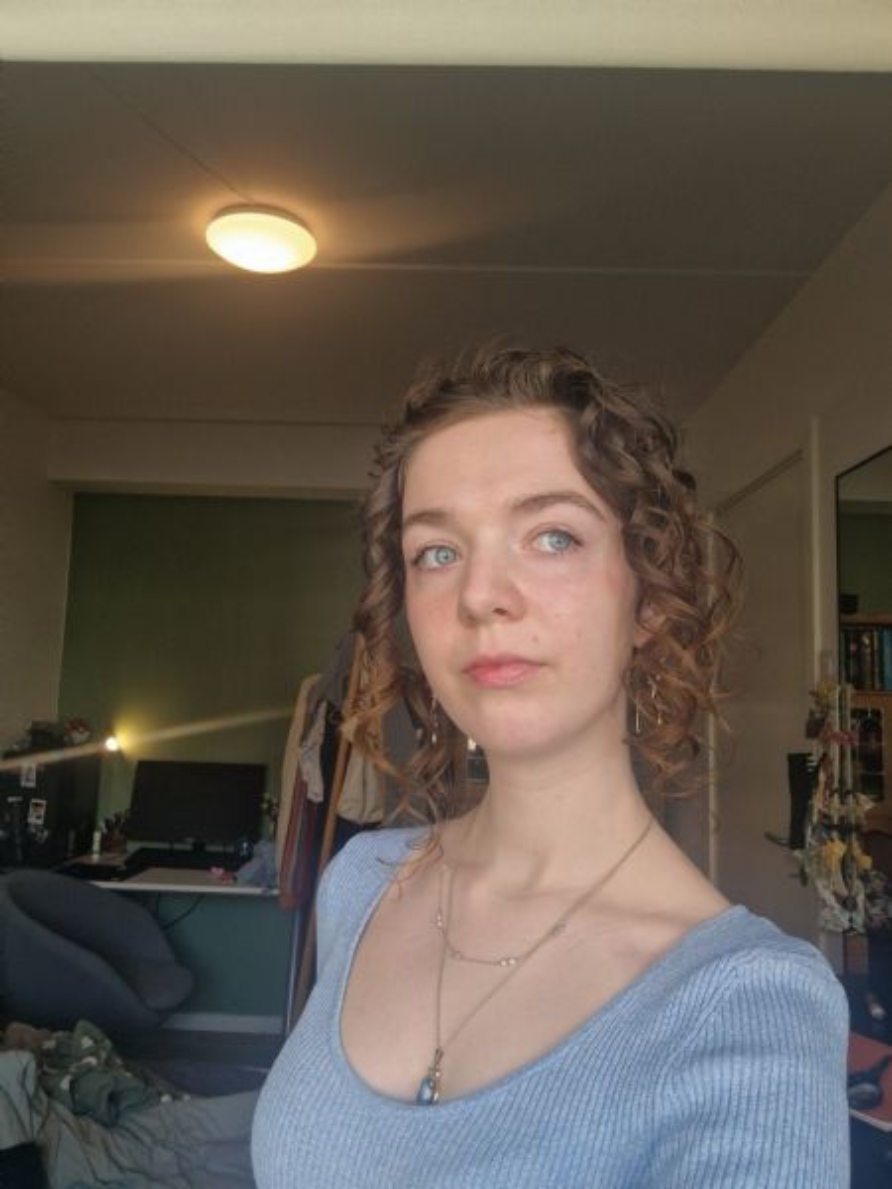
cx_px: 446
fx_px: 859
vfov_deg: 69.4
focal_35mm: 25
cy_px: 594
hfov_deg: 54.9
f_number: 2.2
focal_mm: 3.3
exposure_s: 1/100
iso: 80
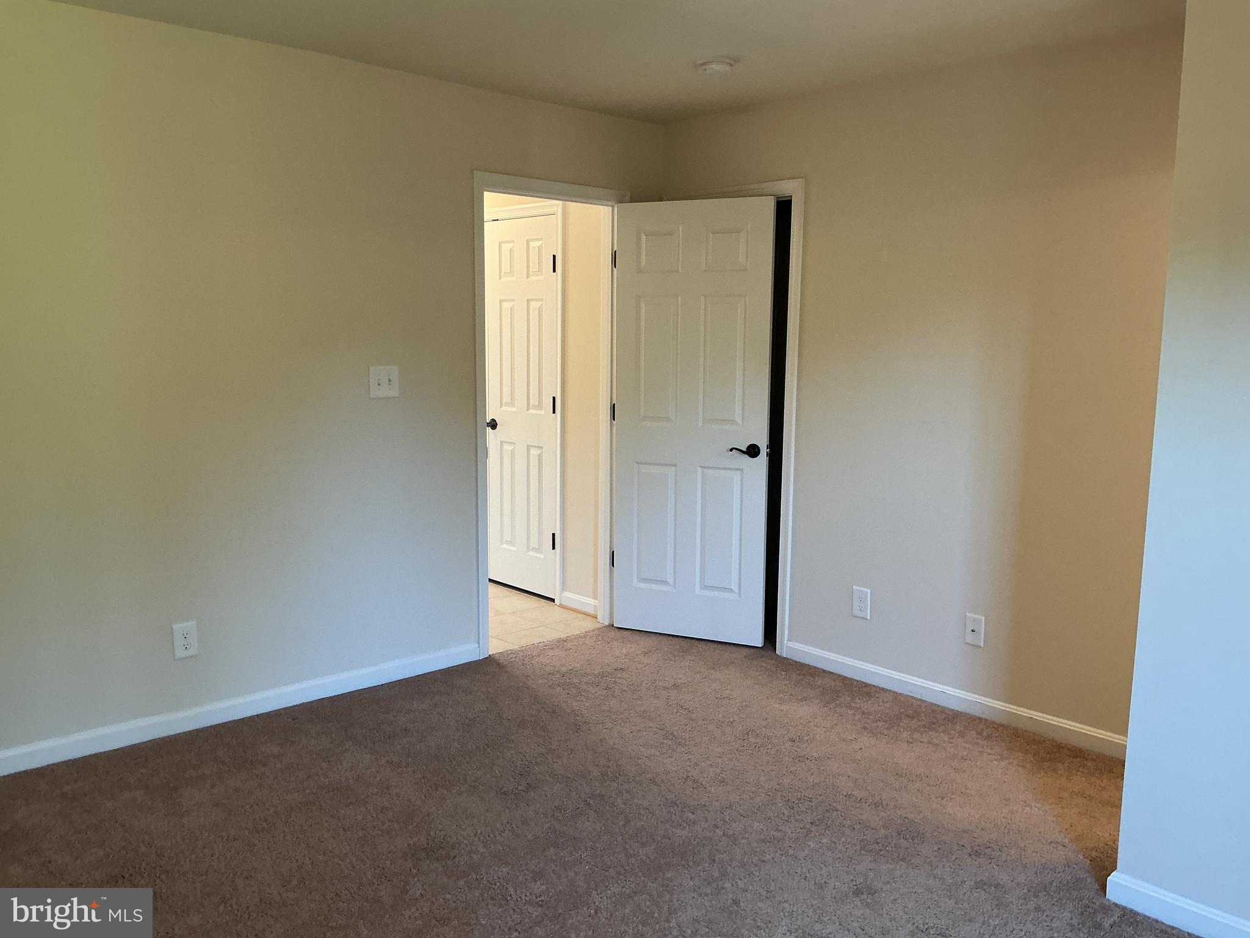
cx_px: 625
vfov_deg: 48.2
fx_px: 1047
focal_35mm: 29
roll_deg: -0.2
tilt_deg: -7.6
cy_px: 469
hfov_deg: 61.7
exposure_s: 1/60
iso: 100
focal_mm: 3
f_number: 1.8
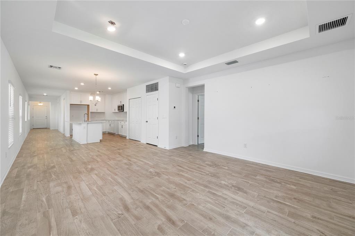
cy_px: 118
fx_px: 138
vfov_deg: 81.1
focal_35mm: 14
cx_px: 178
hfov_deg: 104.3
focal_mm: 14
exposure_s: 1/8
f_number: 8
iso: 400
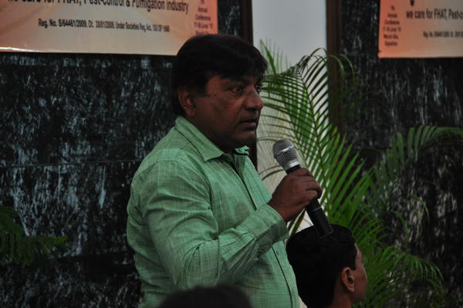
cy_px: 154
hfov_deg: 8.1
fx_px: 3277
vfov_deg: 5.4
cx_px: 232
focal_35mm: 255
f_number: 5.6
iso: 800
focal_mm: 170
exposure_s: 1/40
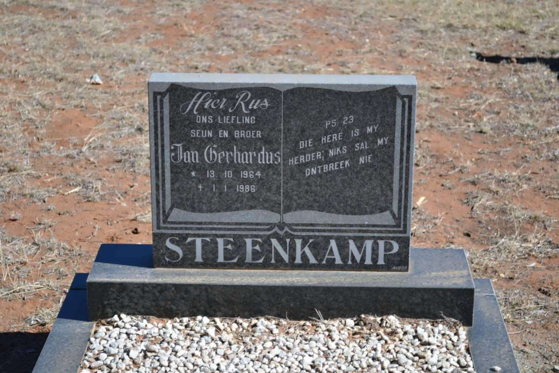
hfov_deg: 24.6
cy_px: 186
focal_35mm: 82
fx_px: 1281
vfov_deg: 16.6
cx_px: 280
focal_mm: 55
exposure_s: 1/125
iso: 140
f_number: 5.6
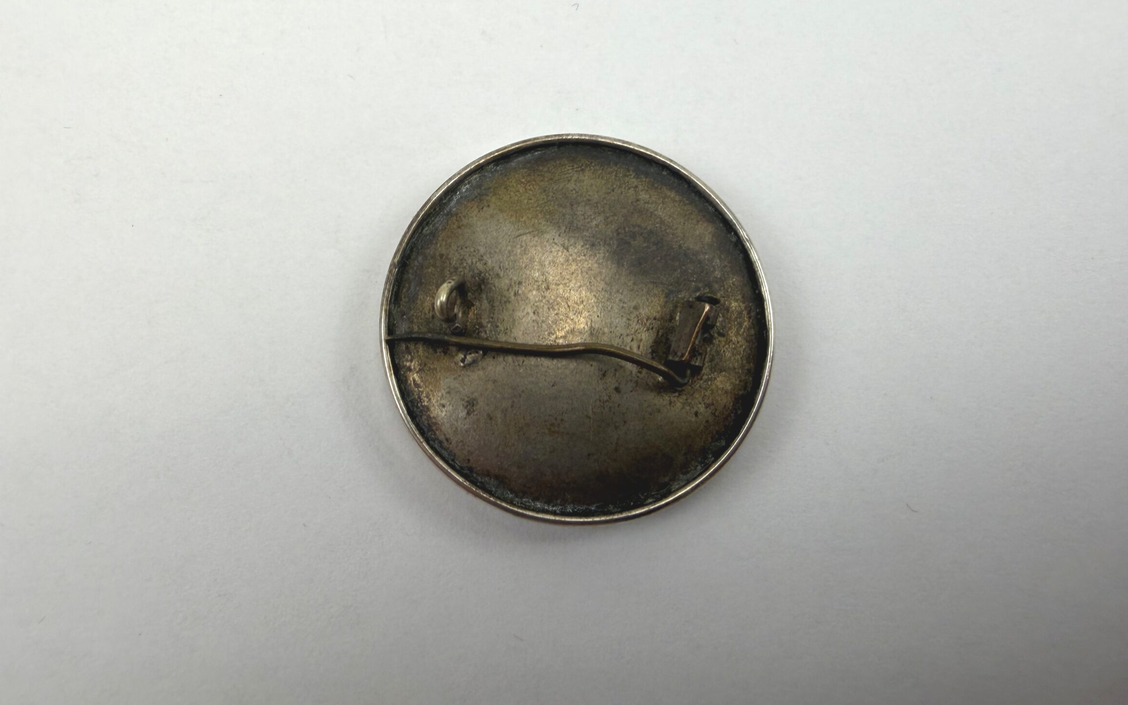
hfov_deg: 66.5
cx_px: 568
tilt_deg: -79.0
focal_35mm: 28
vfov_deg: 44.4
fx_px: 861
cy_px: 291
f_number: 2.2
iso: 40
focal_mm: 2.22
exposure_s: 1/100
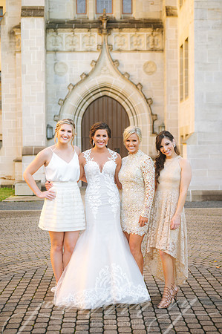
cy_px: 167
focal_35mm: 50
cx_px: 111
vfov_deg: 39.6
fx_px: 464
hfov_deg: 26.9
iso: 250
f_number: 3.2
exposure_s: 1/250
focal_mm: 50
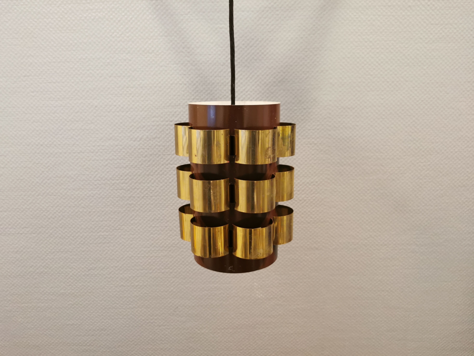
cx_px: 237
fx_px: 370
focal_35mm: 27
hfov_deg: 65.3
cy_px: 178
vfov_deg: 51.4
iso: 320
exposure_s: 1/50
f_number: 1.6
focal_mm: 5.56
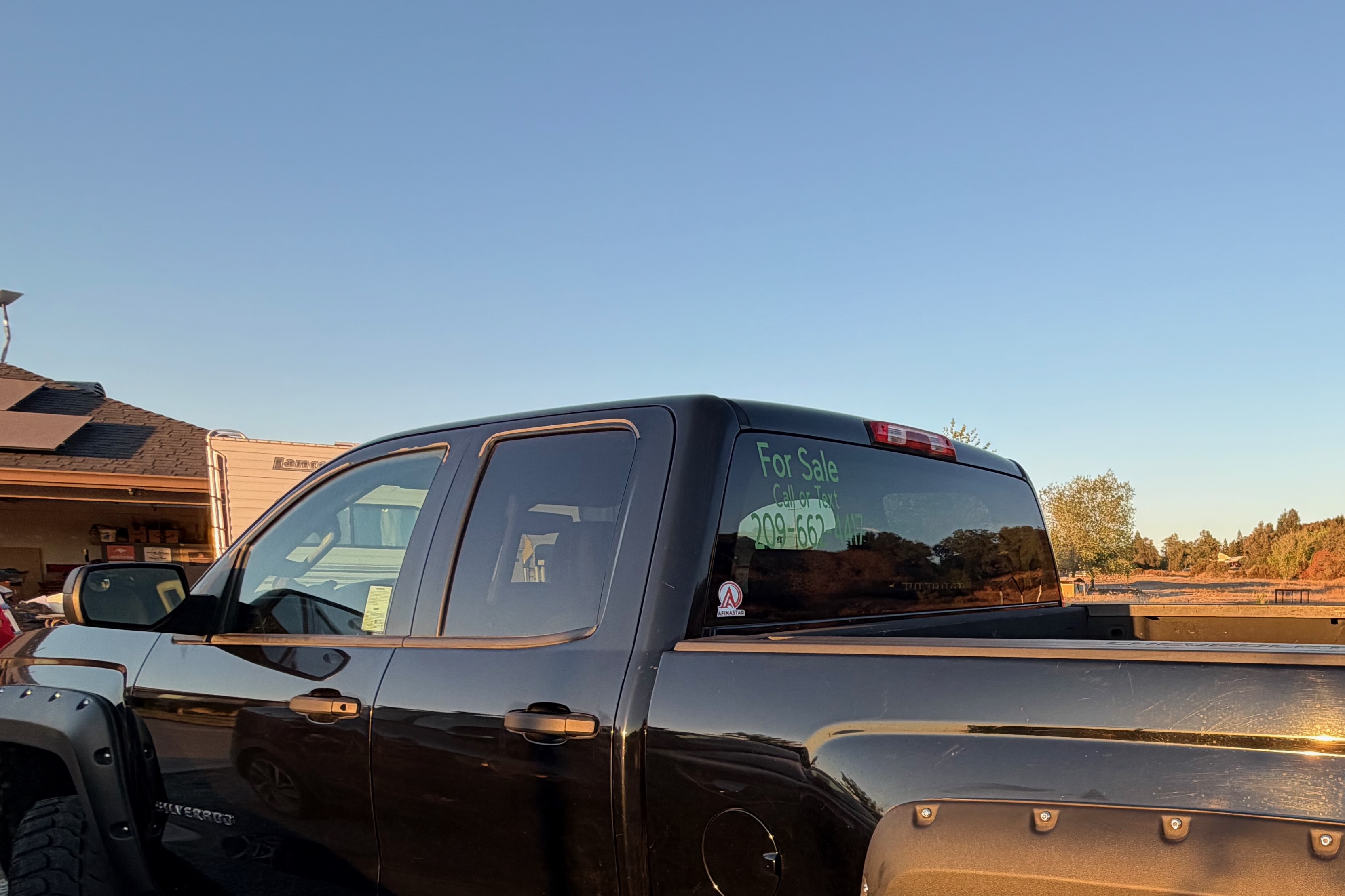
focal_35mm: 25
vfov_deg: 49.0
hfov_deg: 64.7
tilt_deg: -5.1
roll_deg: +0.7
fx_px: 934
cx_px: 1089
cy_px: 684
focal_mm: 2.22
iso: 50
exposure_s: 1/296
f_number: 2.2
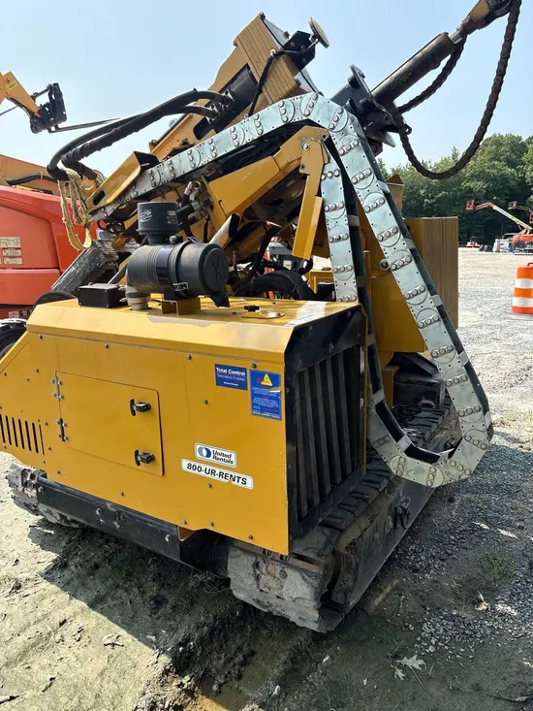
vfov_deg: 67.3
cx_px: 266
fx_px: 534
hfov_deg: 53.1
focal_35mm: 26
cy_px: 356
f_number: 1.6
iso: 64
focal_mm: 5.96
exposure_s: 1/2012
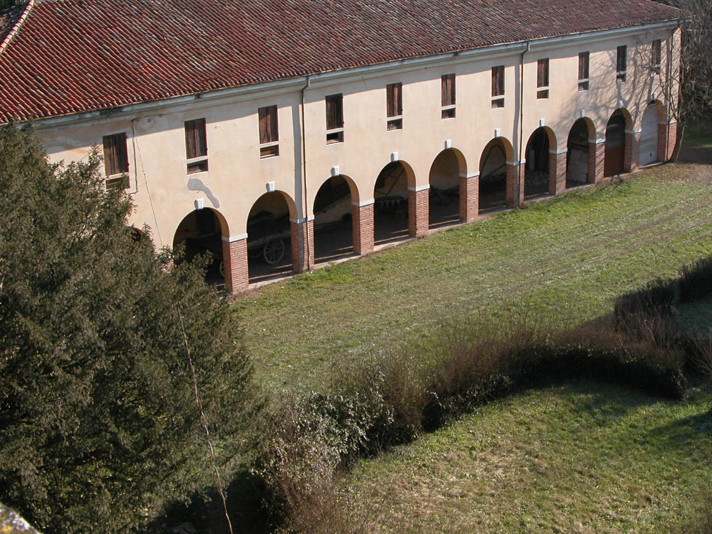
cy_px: 202
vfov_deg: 27.4
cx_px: 414
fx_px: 1090
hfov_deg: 36.1
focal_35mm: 53
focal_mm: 10
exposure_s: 1/235
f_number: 5.1
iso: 100
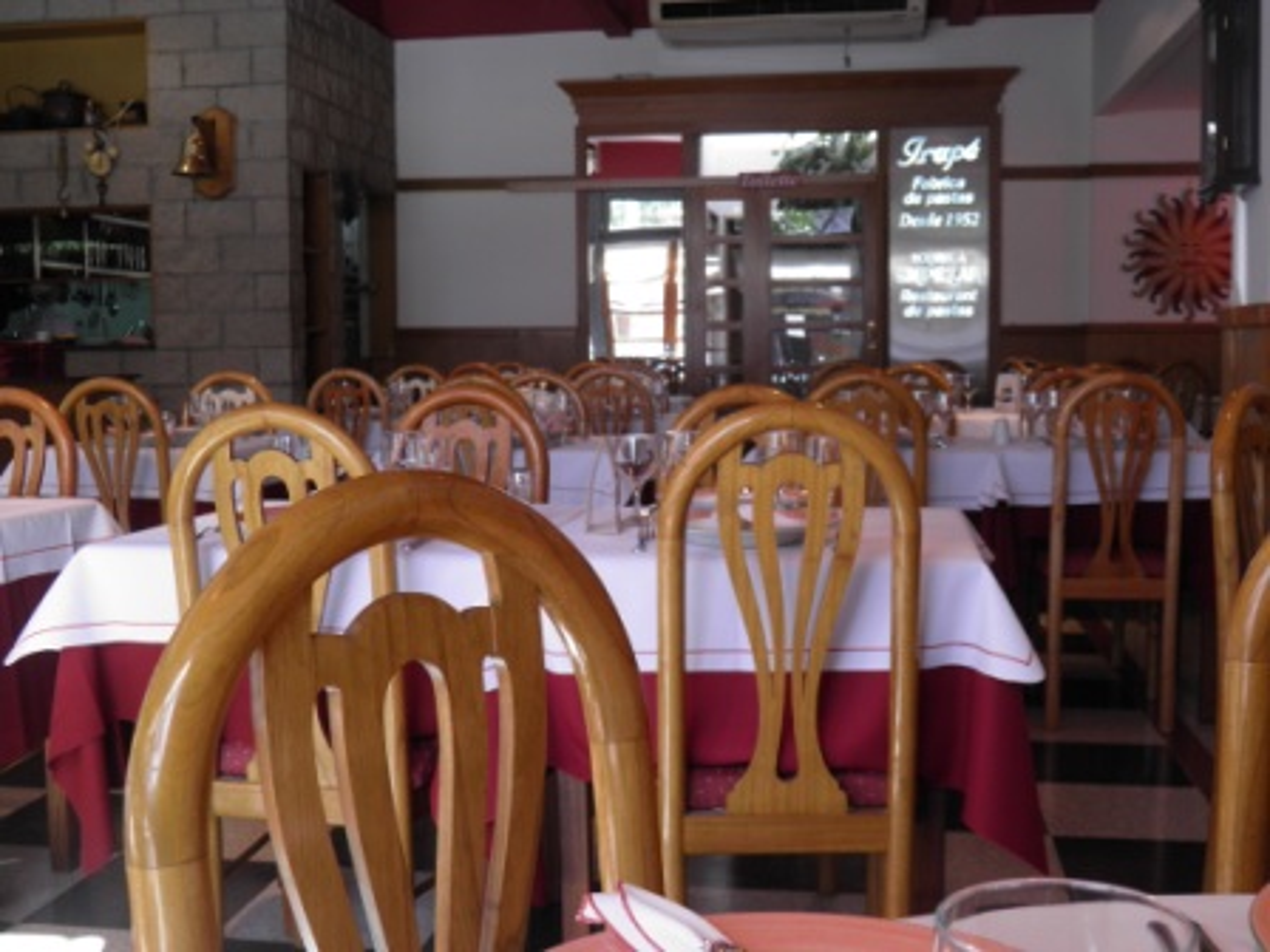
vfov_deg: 36.8
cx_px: 635
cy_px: 476
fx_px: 1431
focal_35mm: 39
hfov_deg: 47.9
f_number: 3.2
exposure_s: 1/40
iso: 64
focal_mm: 7.1
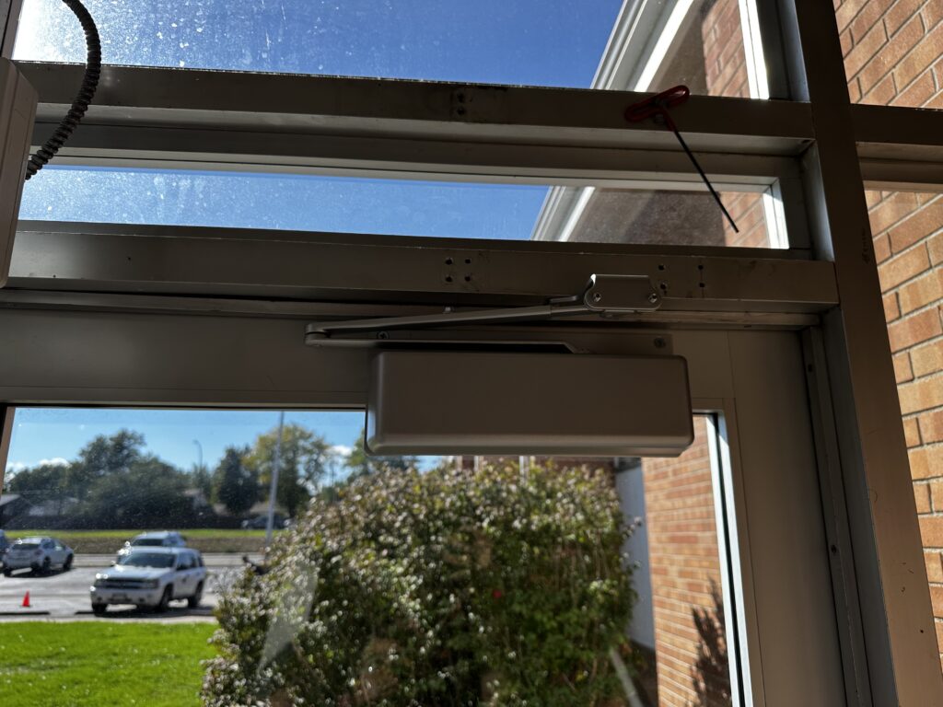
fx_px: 654
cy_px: 354
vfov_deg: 56.8
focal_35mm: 24
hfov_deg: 71.6
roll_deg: -0.6
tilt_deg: +18.5
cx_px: 472
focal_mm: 6.86
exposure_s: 1/1083
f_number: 1.78
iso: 80
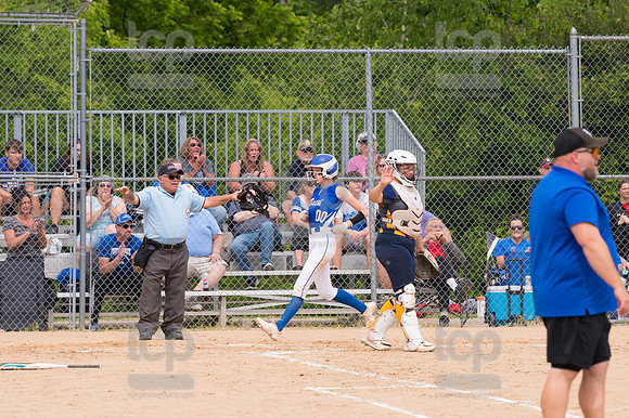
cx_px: 314
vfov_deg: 4.6
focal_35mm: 300
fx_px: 5238
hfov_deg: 6.9
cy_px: 209
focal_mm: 200
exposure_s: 1/1600
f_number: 5.6
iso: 320
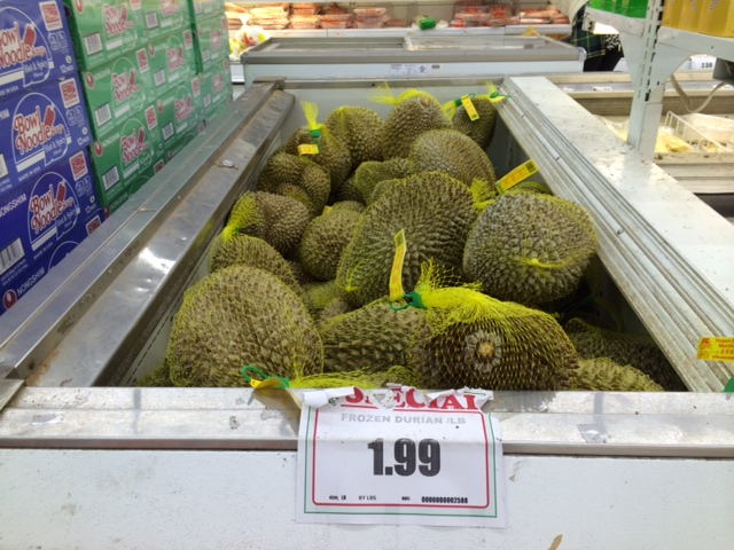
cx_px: 367
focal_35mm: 30
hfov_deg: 60.0
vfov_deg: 46.8
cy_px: 275
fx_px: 636
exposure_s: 1/60
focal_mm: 4.12
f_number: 2.2
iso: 50
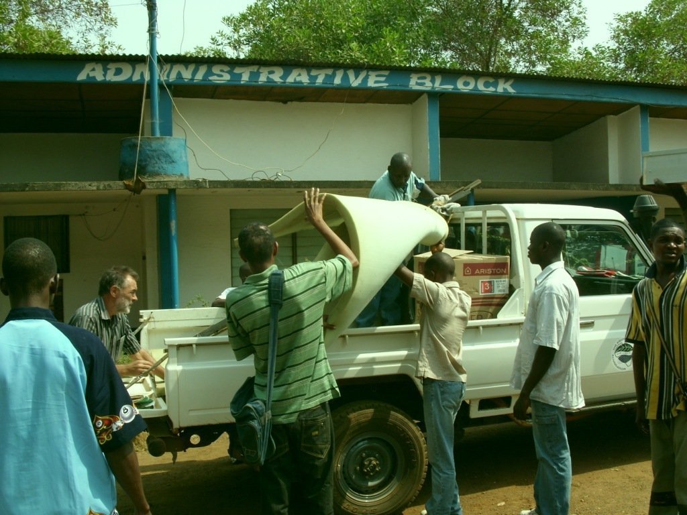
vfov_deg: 37.7
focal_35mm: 38
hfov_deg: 49.0
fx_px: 754
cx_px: 344
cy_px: 258
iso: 50
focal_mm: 6.3
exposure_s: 1/296
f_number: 4.9
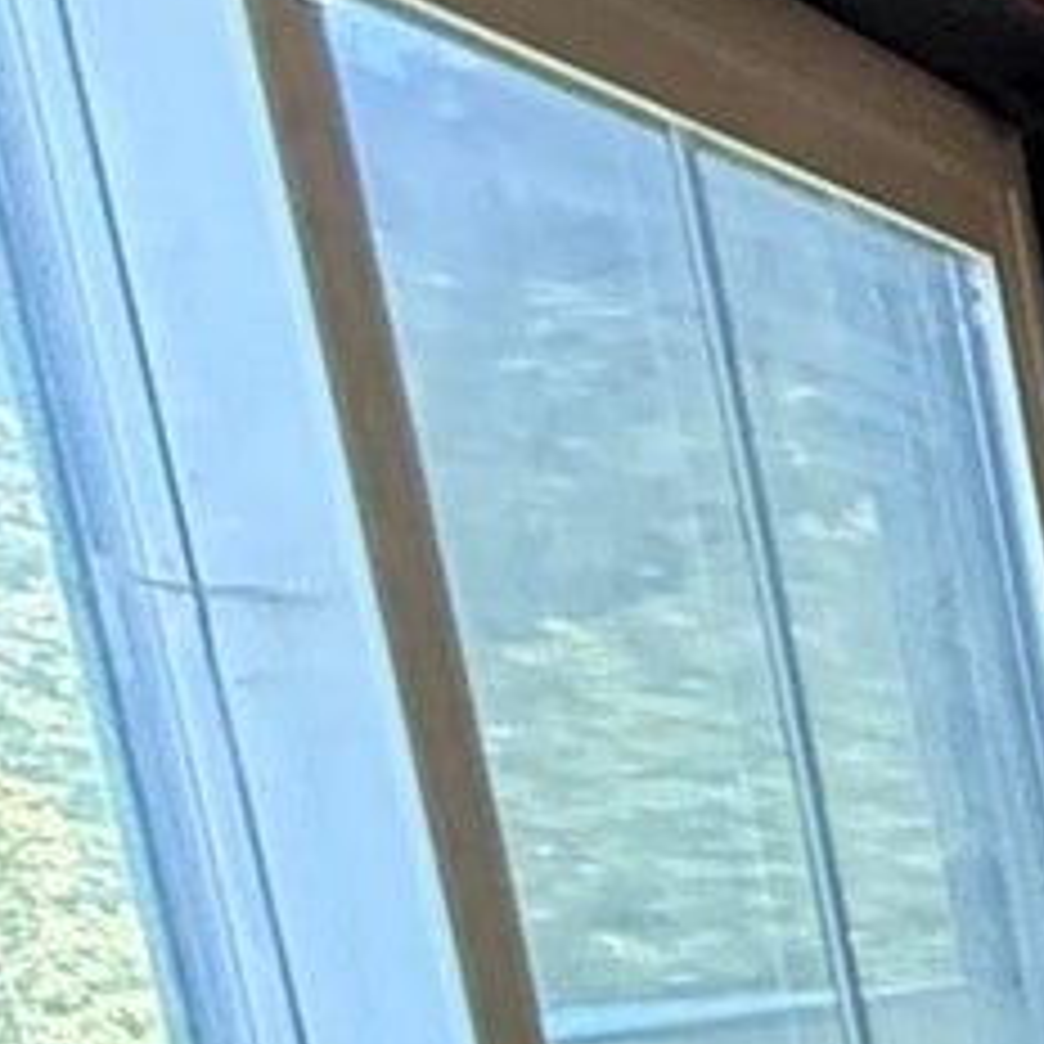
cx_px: 4435
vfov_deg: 14.1
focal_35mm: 114
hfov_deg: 7.7
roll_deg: +1.3
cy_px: 1692
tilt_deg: -10.6
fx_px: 3890
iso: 400
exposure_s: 1/73
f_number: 2.2
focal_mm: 2.22
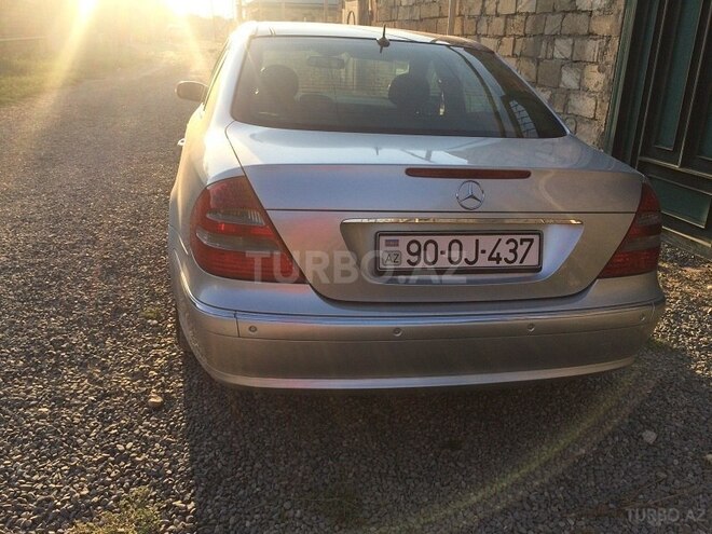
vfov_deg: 48.2
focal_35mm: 29
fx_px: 596
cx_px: 356
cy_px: 267
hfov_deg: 61.7
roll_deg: -2.8
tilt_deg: -21.7
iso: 32
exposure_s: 1/820
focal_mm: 4.15
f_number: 2.2
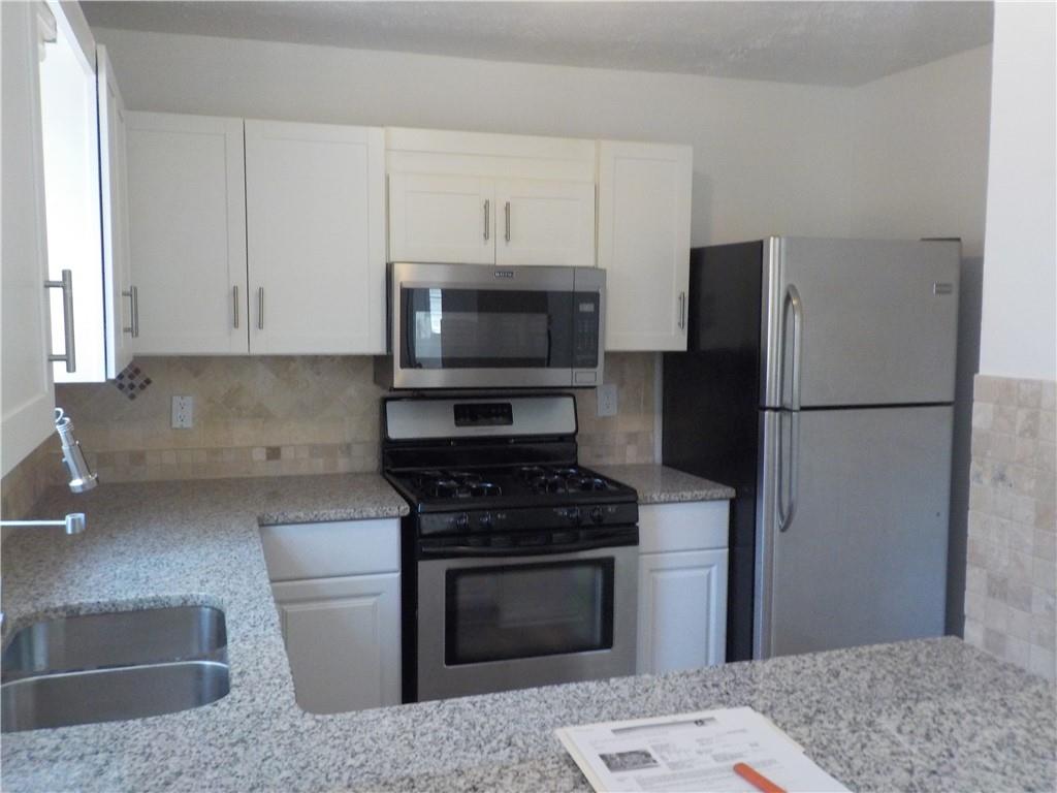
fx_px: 916
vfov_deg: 46.8
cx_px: 528
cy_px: 396
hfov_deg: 60.0
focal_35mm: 30
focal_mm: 4.1
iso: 360
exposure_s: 1/30
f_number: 3.3
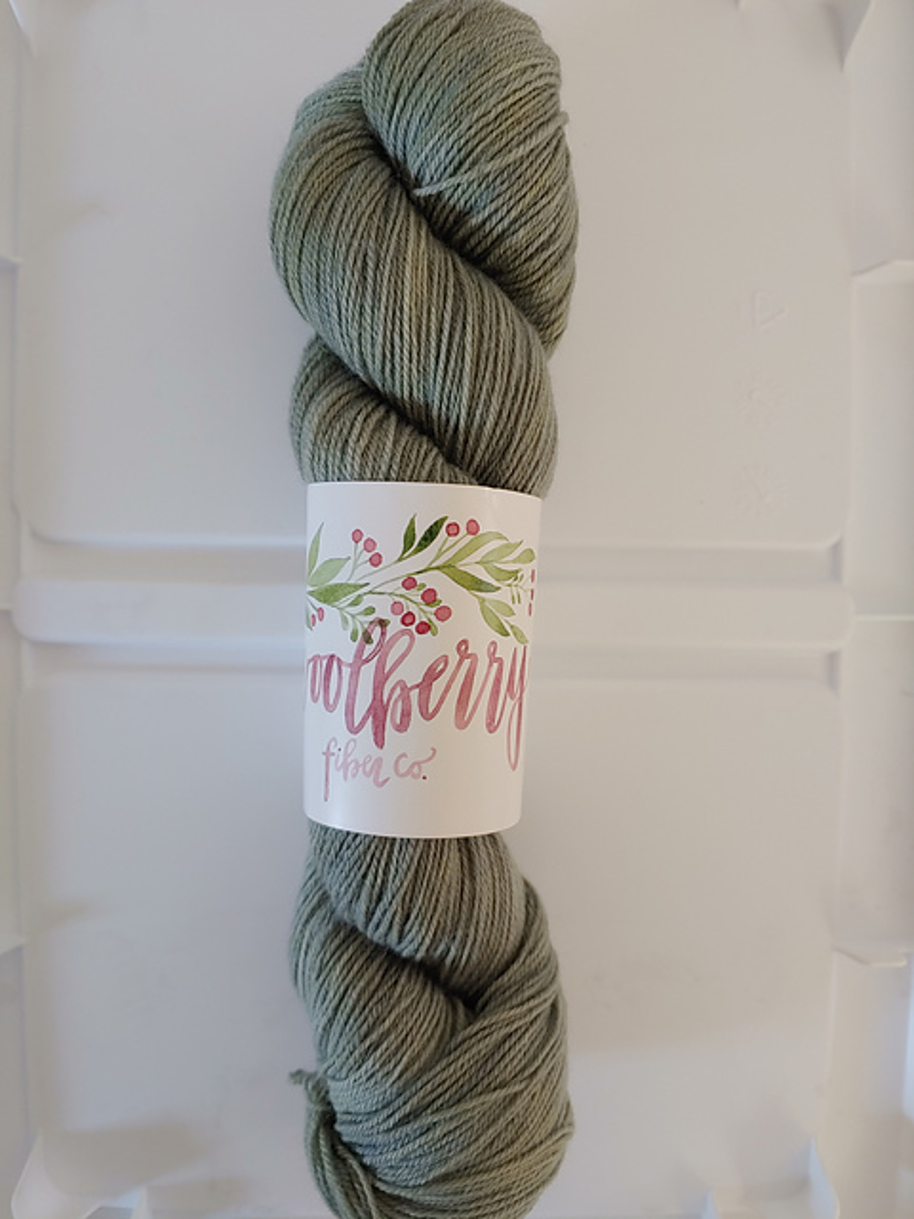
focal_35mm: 25
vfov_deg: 69.4
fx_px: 880
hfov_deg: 54.9
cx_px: 457
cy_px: 610
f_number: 1.5
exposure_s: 1/40
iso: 100
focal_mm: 4.23
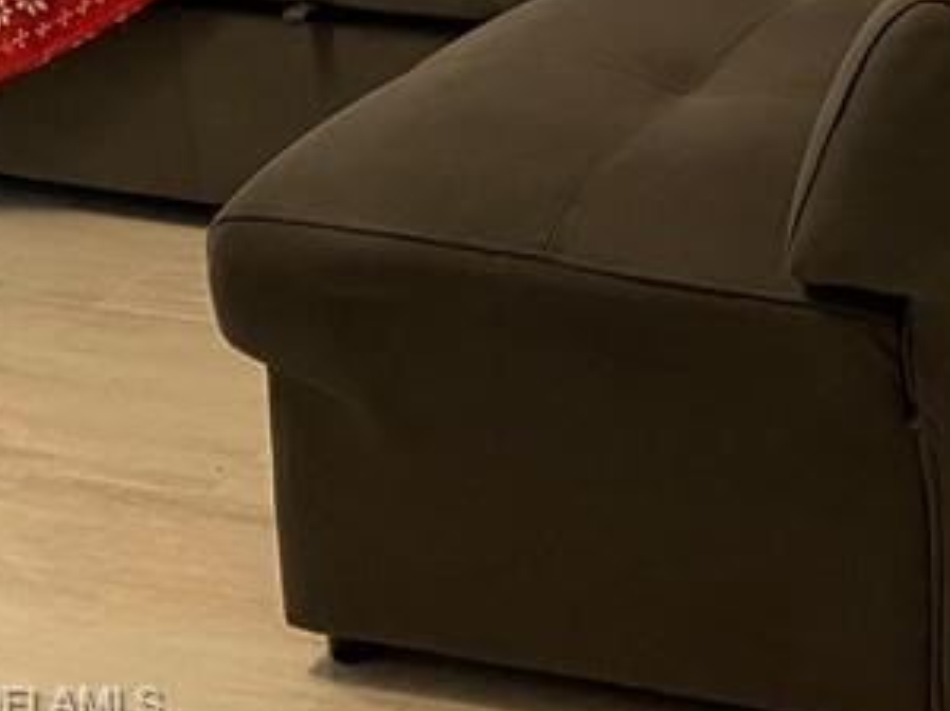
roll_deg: +0.2
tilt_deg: -9.5
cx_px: 1554
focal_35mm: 89
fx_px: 2442
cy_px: -486
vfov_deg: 14.9
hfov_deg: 18.6
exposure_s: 1/60
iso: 100
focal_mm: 4.25
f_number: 1.8
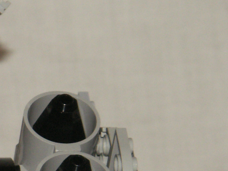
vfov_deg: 3.6
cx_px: -100
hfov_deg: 4.8
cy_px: 187
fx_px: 2695
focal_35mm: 409
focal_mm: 20.43
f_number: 4
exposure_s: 1/40
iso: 160
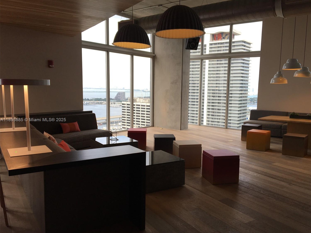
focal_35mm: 31
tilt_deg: -6.7
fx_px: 279
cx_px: 166
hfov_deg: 58.3
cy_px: 120
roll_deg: -0.9
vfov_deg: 45.4
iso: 25
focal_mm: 4.15
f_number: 2.2
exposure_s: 1/122
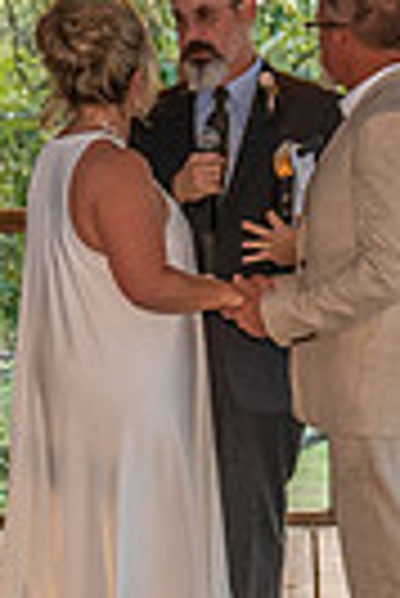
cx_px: 312
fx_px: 3939
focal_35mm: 237
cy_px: 341
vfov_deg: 8.7
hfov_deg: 5.8
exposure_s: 1/160
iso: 1000
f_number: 4.5
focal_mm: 36
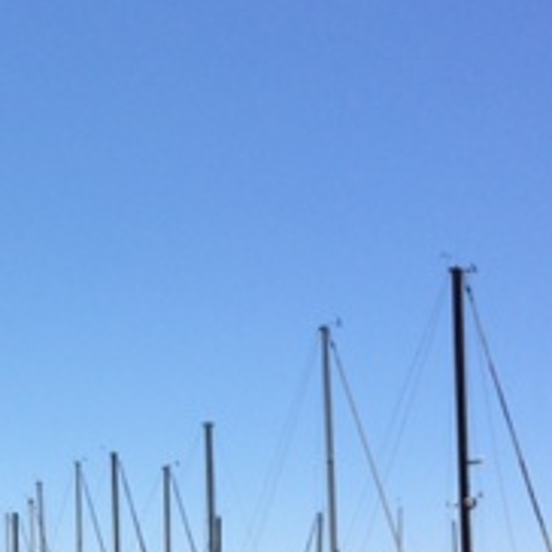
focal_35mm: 93
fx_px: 1678
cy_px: 546
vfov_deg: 18.2
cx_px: -155
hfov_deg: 17.6
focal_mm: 4.12
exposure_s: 1/2933
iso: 32
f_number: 2.2
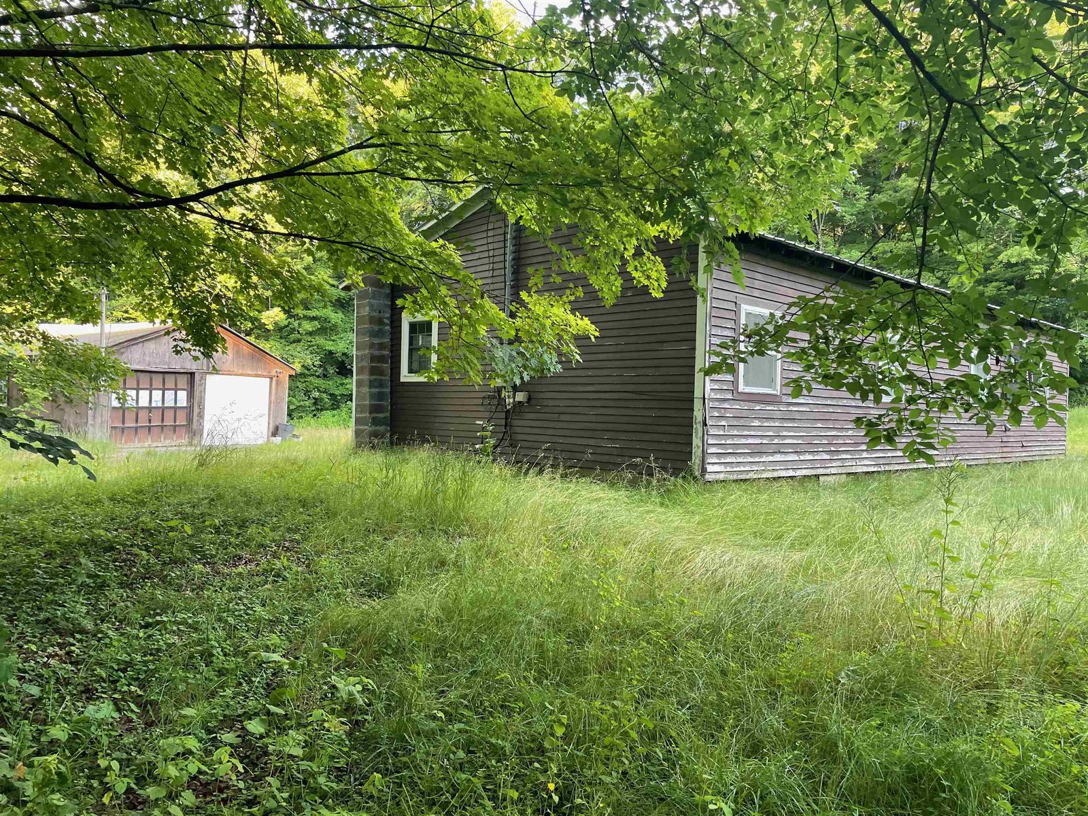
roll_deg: -1.4
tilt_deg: +0.6
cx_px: 544
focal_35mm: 26
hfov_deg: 67.3
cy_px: 408
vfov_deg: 53.1
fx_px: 817
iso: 125
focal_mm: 4.2
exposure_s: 1/121
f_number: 1.6
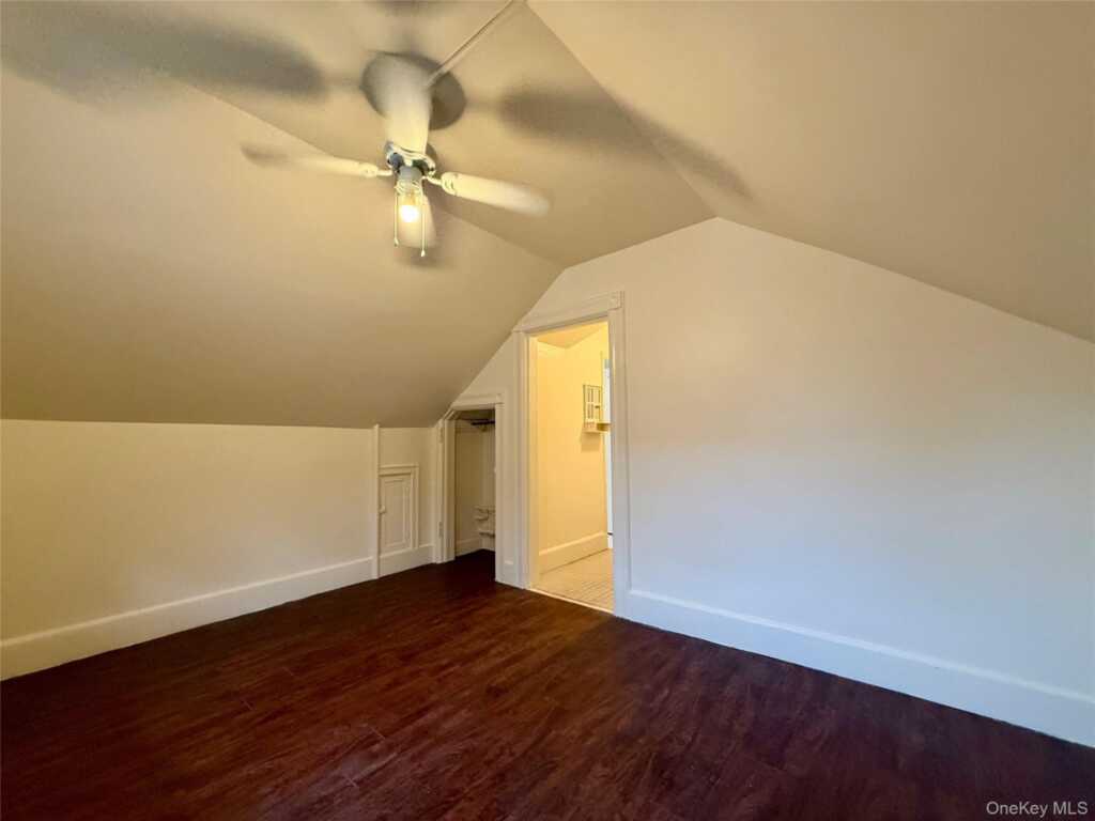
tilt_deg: +3.1
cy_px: 410
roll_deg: +0.7
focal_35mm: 14
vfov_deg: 85.7
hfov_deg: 102.1
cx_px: 548
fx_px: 443
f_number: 2.2
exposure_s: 1/60
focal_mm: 2.22
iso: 500
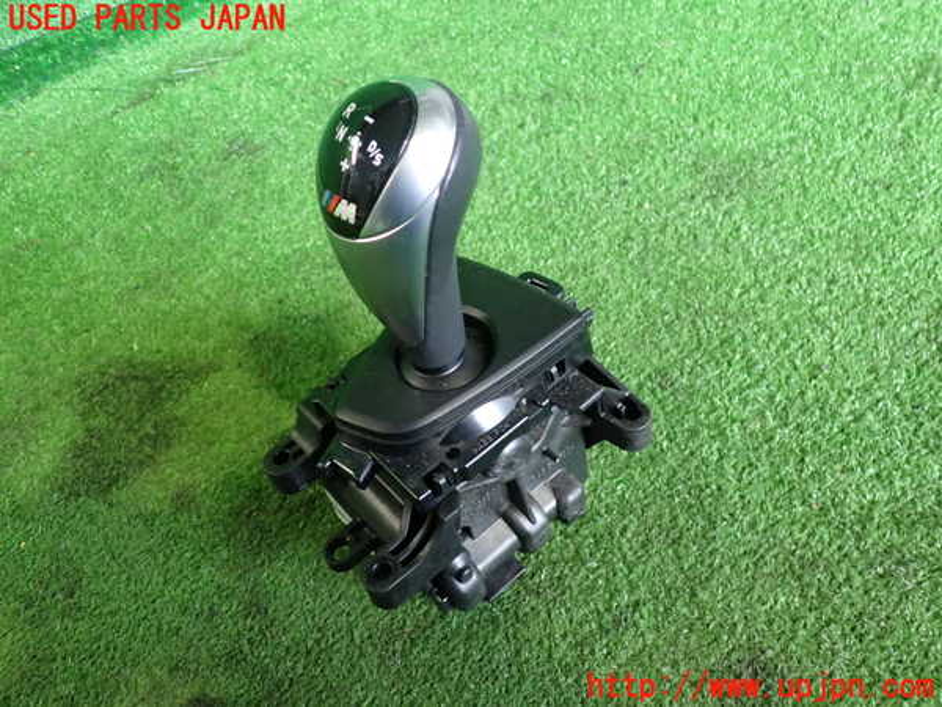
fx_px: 816
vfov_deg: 46.8
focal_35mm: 30
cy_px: 354
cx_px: 471
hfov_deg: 60.0
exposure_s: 1/30
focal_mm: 5.4
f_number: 2.3
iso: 320
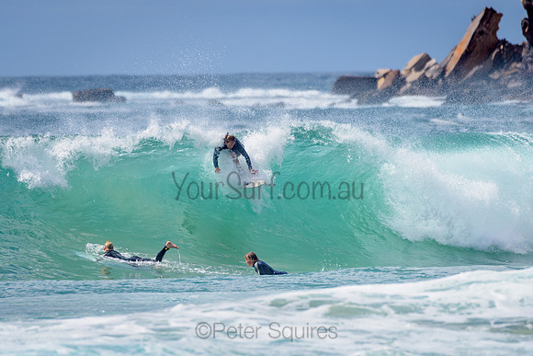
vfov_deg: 2.2
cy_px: 204
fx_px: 9079
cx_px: 206
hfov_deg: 3.4
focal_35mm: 613
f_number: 5.6
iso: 110
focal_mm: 500
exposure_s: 1/2000
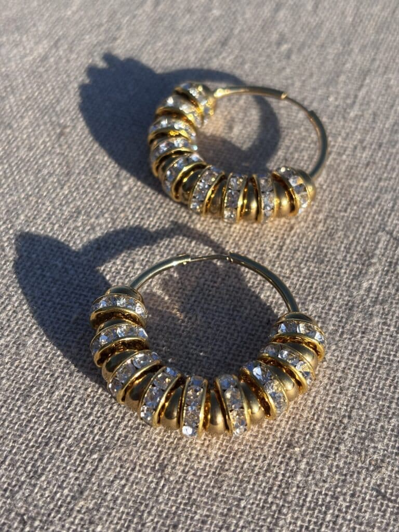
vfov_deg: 36.8
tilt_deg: -49.8
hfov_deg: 28.0
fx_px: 799
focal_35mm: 52
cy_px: 266
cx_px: 200
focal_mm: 5.96
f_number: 1.6
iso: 32
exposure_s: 1/1876
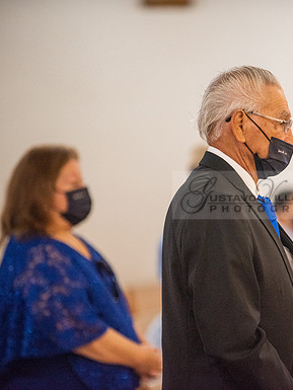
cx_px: 261
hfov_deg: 5.1
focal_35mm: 290
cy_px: 195
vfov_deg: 6.8
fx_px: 3271
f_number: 2.8
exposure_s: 1/200
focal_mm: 200
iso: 2000
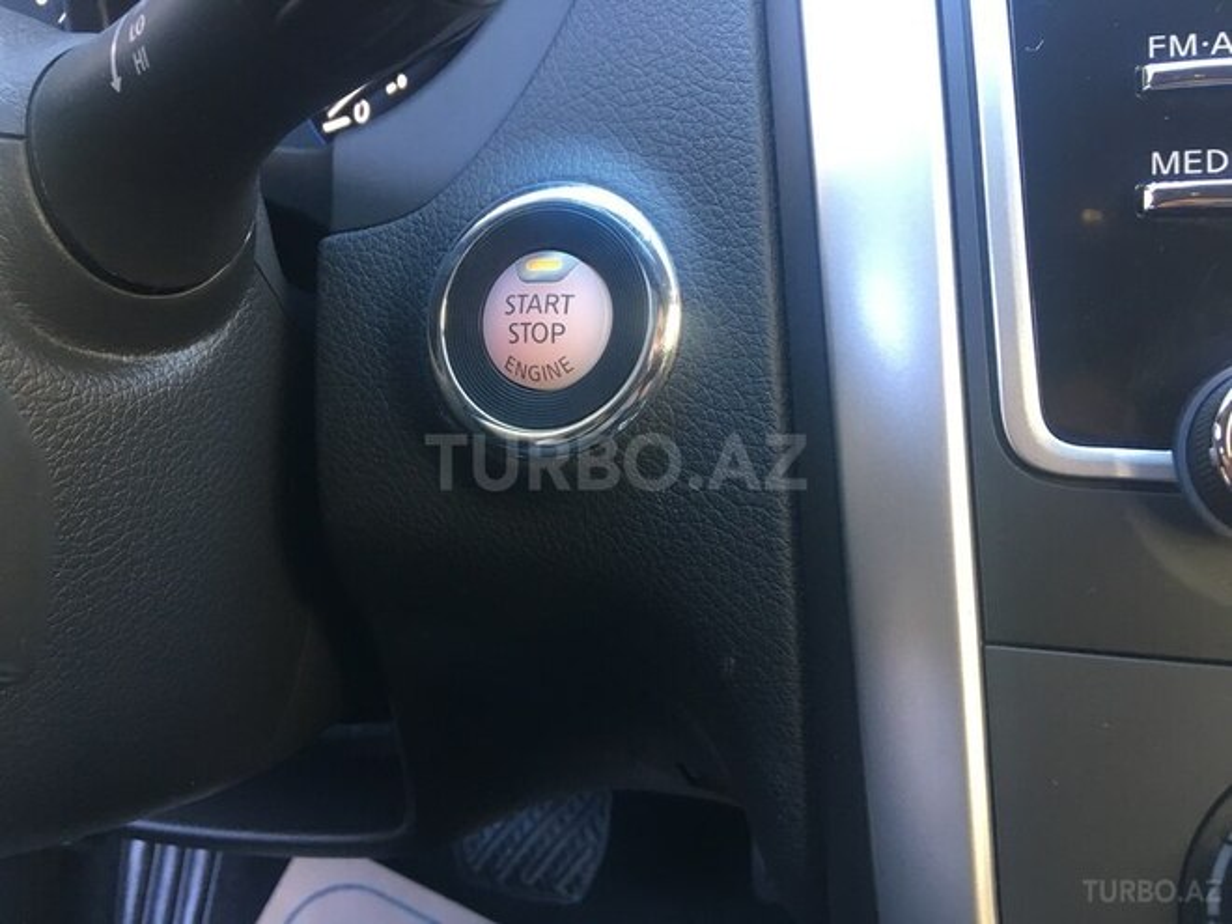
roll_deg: +2.4
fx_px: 1032
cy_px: 462
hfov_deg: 61.7
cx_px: 616
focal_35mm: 29
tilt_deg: -20.8
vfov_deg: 48.2
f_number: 2.2
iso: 100
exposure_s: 1/33
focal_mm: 4.15
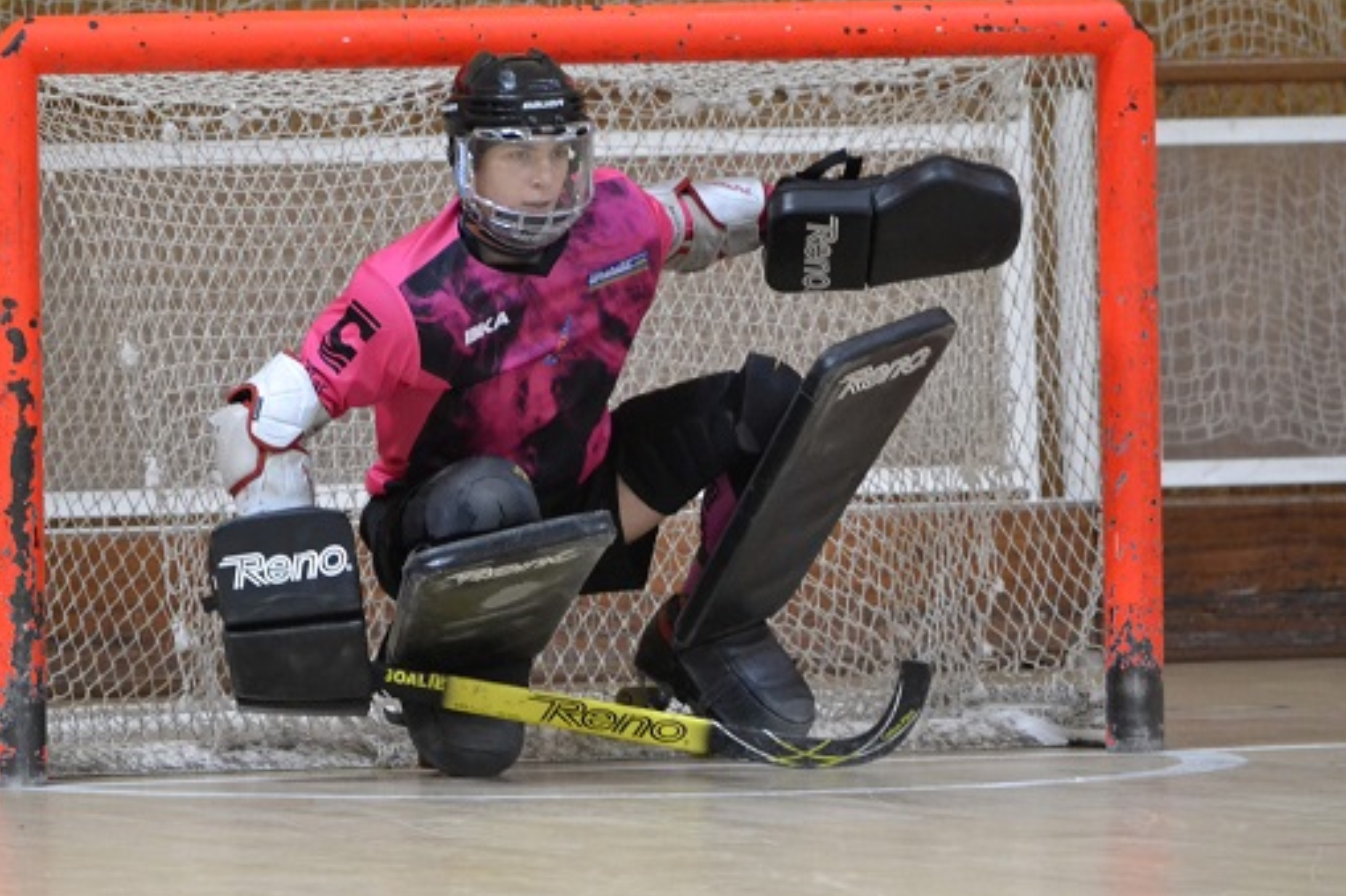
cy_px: 478
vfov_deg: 2.5
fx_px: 20332
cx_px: 623
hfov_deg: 3.8
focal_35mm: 544
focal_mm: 300
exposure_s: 1/320
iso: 3200
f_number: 5.6
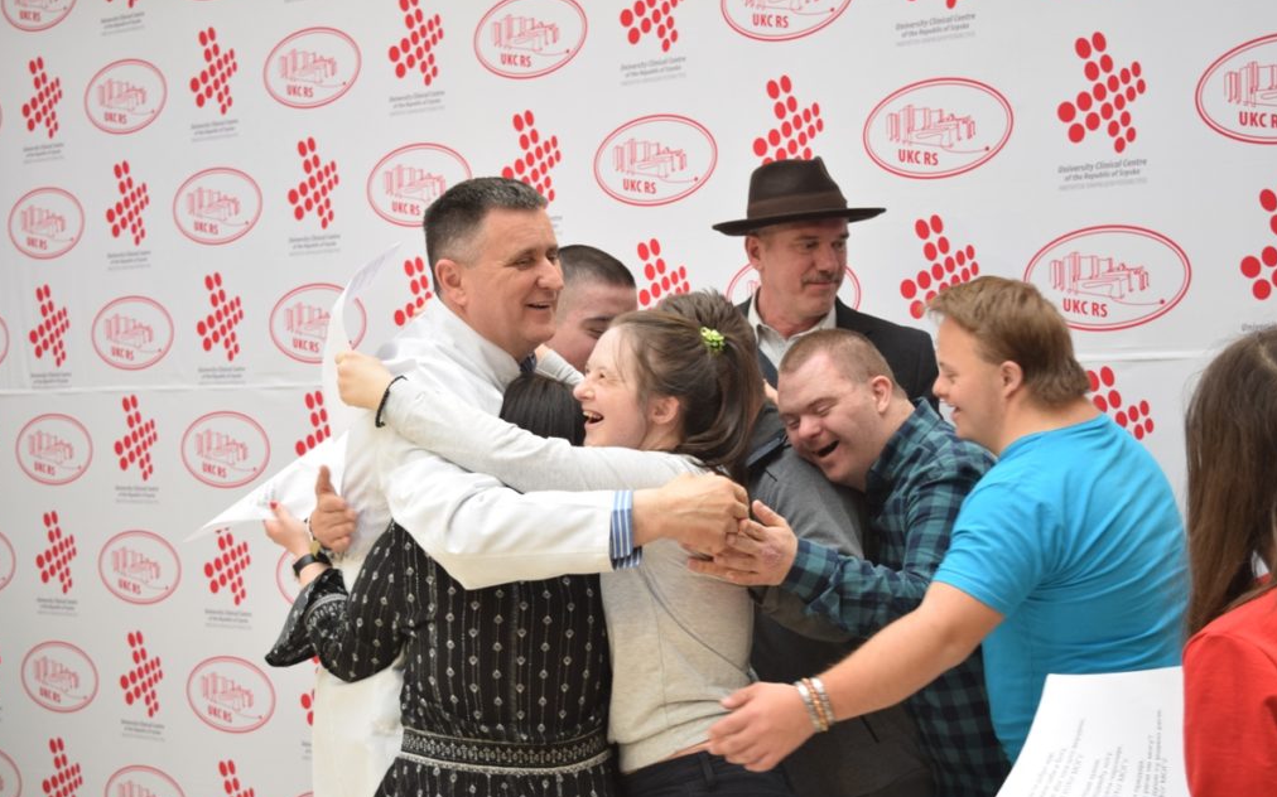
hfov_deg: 31.5
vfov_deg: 20.0
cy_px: 418
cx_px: 637
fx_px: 2262
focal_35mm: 65
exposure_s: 1/125
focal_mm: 42
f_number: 5
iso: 250
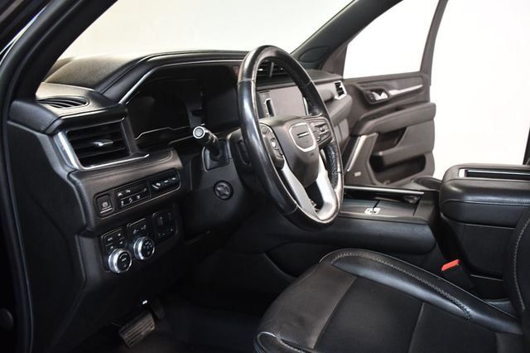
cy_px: 176
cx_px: 265
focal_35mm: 33
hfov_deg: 57.2
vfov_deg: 39.9
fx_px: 486
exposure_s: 1/60
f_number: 3.5
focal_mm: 22
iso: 3600
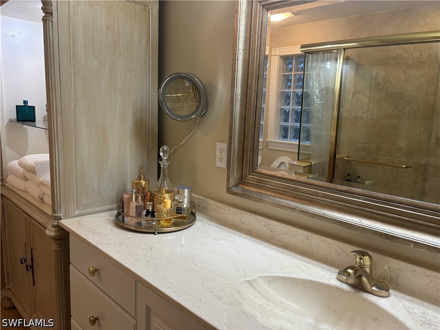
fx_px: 330
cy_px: 165
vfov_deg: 53.1
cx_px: 220
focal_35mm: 26
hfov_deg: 67.3
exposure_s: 1/60
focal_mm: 5.96
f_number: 1.6
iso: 100
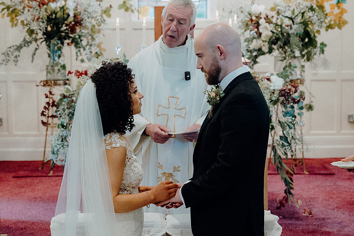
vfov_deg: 18.0
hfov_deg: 26.6
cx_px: 177
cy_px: 118
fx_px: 747
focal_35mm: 76
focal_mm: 51
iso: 2500
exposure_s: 1/160
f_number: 3.5
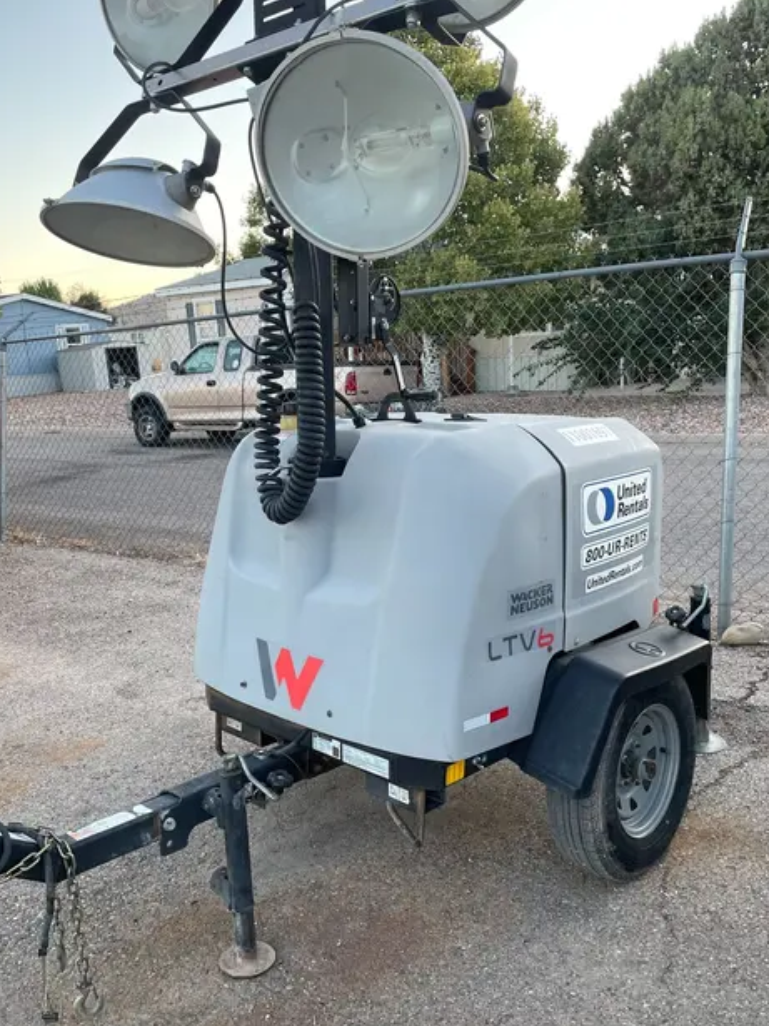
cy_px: 530
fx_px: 919
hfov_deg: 45.4
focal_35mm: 31
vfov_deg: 58.3
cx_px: 365
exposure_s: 1/121
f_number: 1.6
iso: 50
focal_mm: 4.2
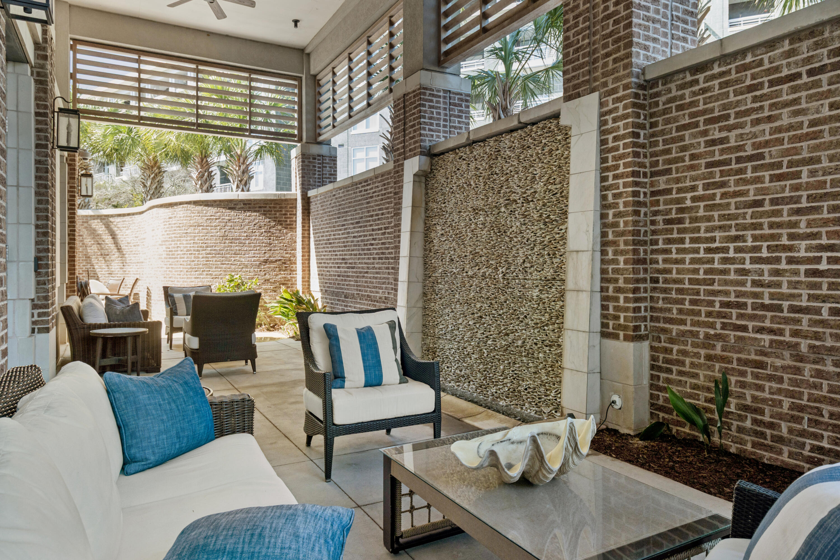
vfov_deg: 55.1
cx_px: 420
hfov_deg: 76.1
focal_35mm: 23
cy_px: 280
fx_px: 537
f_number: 6.3
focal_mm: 23
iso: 500
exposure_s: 1/125
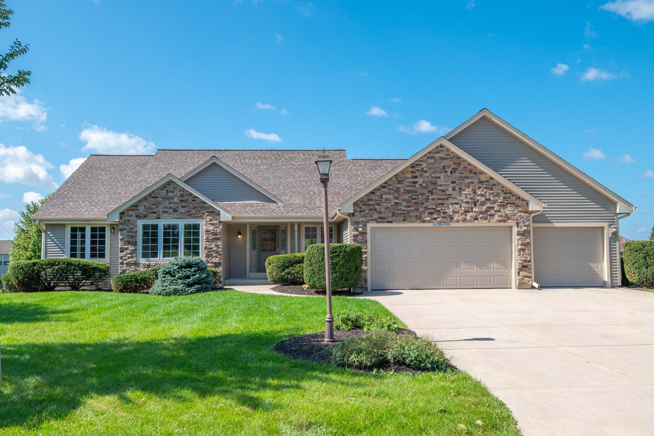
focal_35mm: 31
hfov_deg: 60.3
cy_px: 218
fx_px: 563
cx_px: 327
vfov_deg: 42.3
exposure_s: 1/640
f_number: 8
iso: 320
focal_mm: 21
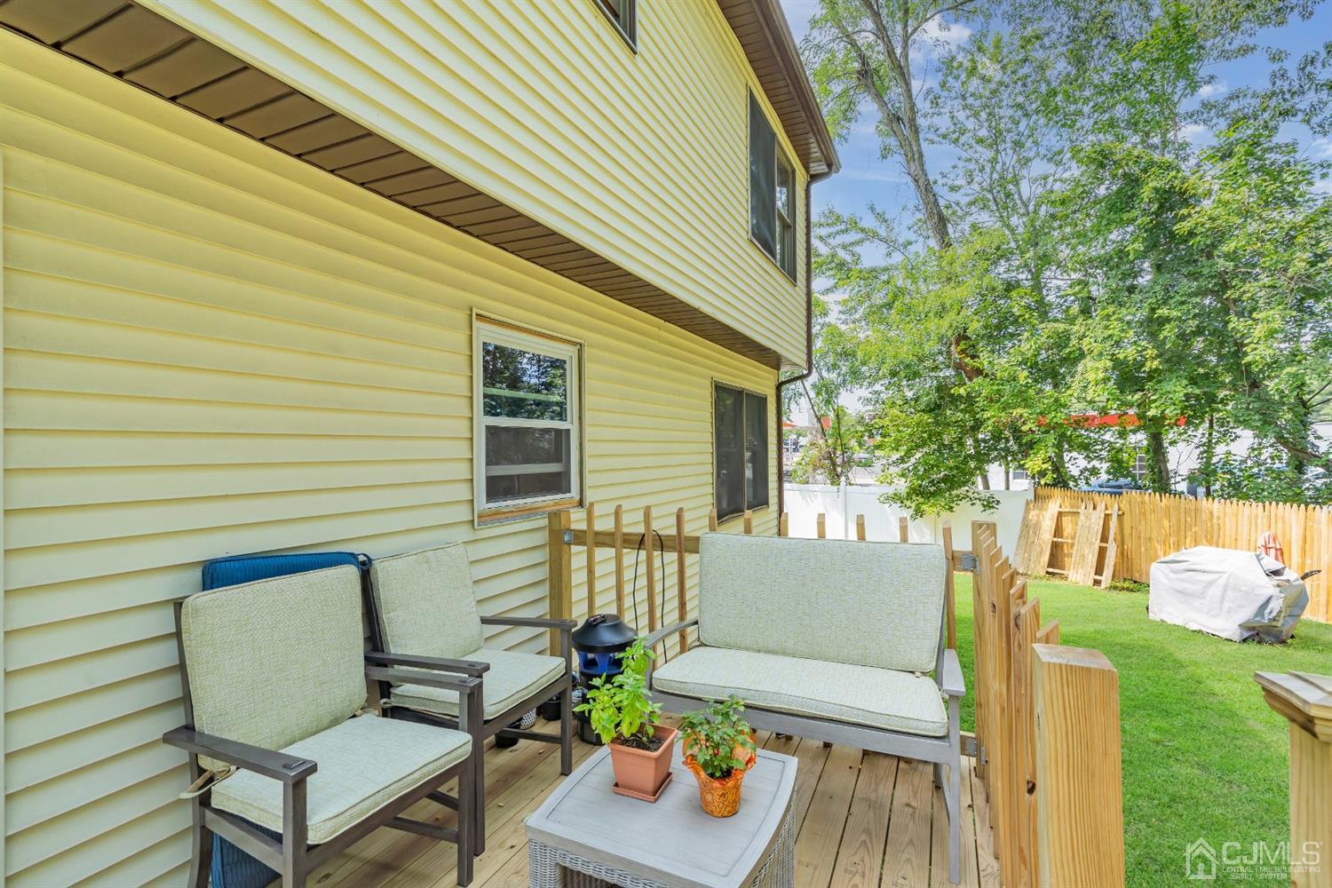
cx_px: 666
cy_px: 444
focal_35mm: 16
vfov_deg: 73.7
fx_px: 592
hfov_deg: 96.7
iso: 200
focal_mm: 16
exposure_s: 1/40
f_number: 8
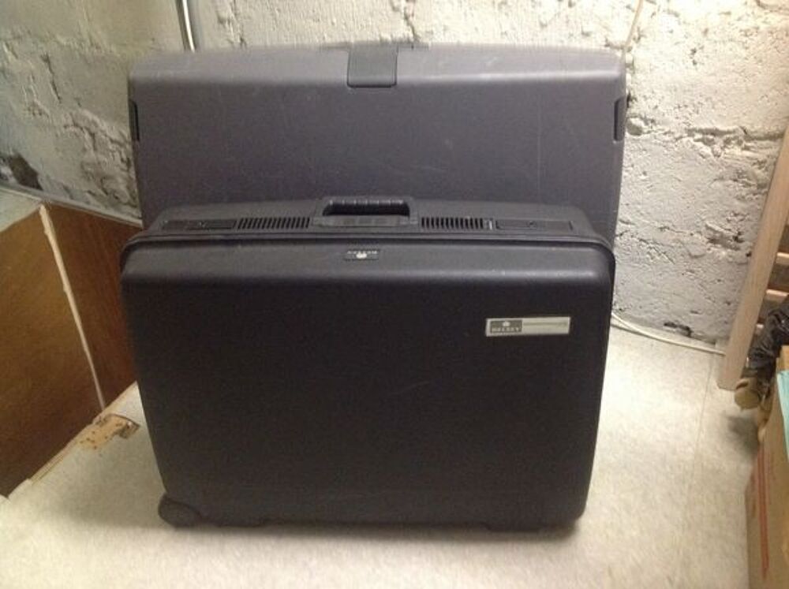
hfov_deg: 52.7
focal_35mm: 35
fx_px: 797
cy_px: 294
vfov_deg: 40.6
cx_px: 394
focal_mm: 4.28
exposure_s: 1/17
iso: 500
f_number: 2.4
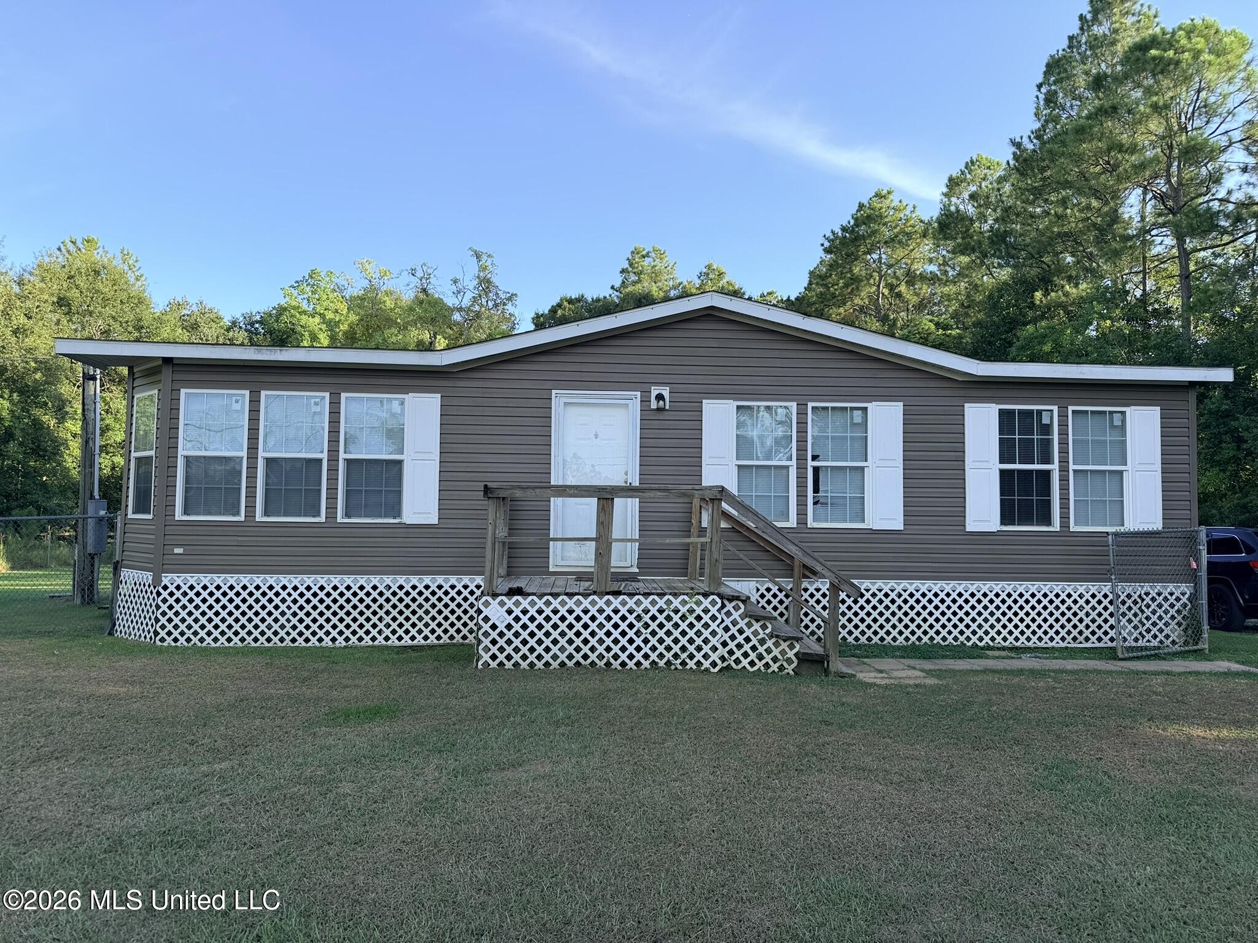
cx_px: 629
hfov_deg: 71.6
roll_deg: -0.3
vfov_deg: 56.8
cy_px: 472
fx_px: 872
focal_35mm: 24
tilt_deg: +2.8
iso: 80
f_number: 1.78
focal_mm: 6.76
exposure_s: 1/1337
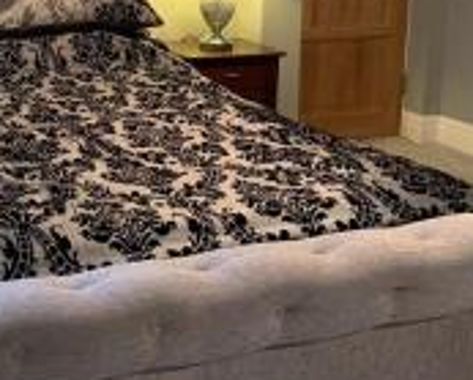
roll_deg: -0.7
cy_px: 53
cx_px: 79
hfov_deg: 28.7
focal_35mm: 64
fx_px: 897
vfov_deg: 23.4
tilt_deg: -9.6
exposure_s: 1/33
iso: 400
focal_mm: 4.25
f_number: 1.8
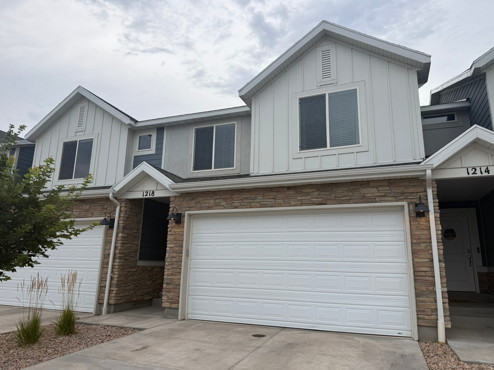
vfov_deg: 56.8
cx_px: 247
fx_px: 343
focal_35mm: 24
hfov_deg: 71.6
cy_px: 185
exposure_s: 1/1292
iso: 80
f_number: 1.78
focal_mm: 6.76
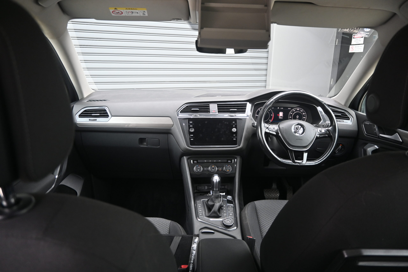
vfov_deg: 53.1
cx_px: 204
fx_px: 272
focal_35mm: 24
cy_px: 136
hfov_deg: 73.7
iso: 720
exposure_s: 1/125
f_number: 3.5
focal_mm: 16
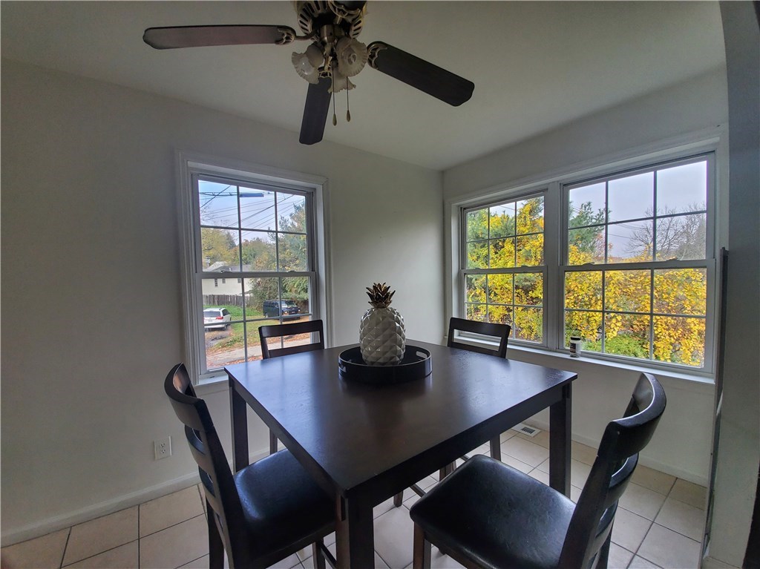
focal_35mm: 13
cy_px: 284
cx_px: 380
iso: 50
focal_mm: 1.8
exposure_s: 1/59
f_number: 2.2
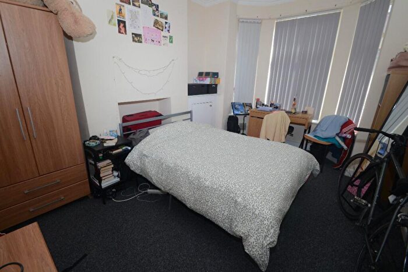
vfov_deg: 77.4
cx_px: 204
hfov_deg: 100.4
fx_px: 170
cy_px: 136
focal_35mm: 15
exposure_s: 1/100
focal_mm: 10
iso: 400
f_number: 6.3
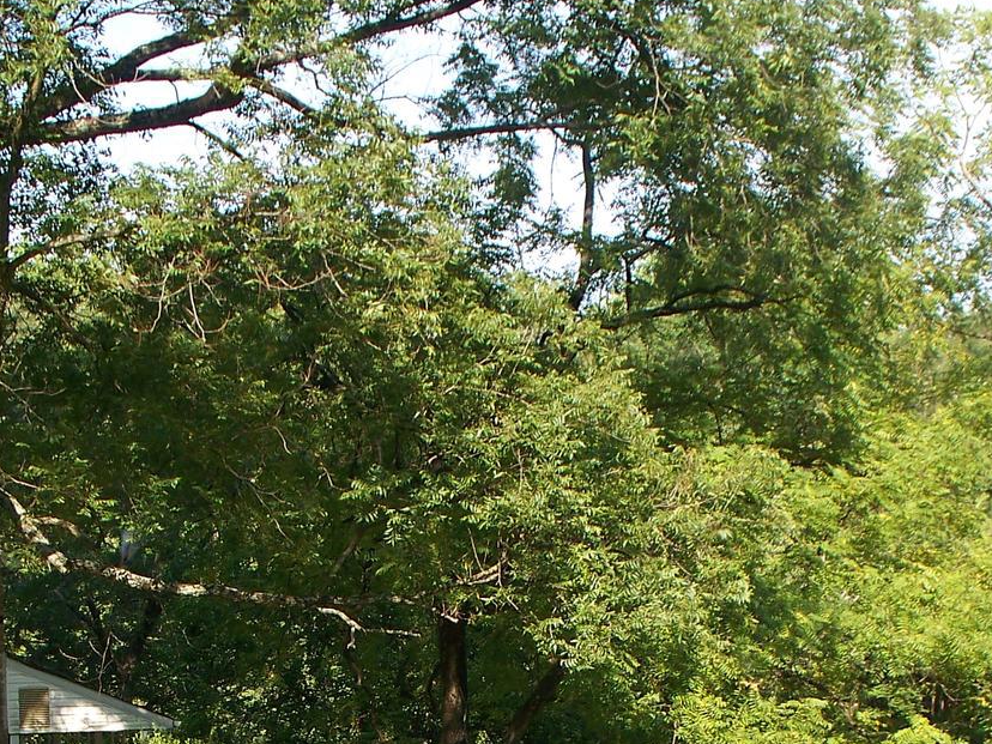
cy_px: 825
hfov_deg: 22.0
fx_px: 2550
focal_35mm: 89
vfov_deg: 16.1
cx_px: 458
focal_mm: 7.54
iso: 64
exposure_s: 1/320
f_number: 2.8
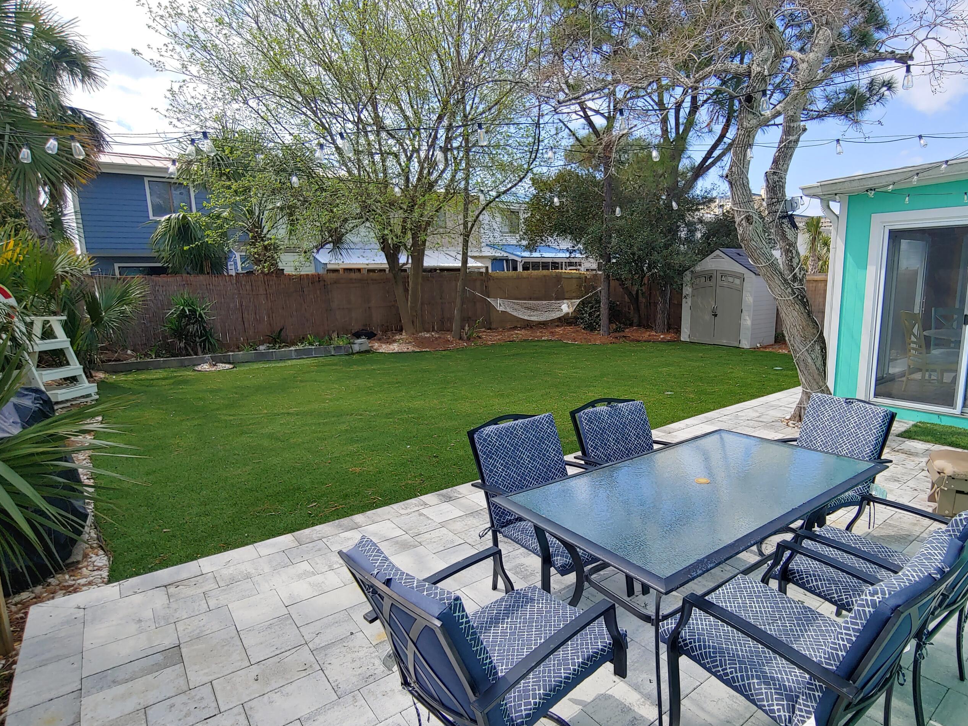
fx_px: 531
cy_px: 382
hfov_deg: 83.9
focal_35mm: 19
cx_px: 568
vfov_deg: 68.6
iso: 50
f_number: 1.9
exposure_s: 1/565
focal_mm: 2.18
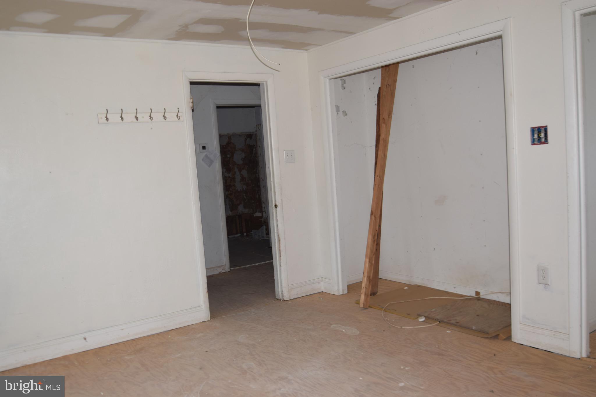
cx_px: 298
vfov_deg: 43.6
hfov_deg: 61.9
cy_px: 198
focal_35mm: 30
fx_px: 497
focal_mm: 20
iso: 100
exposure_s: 1/60
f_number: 4.2
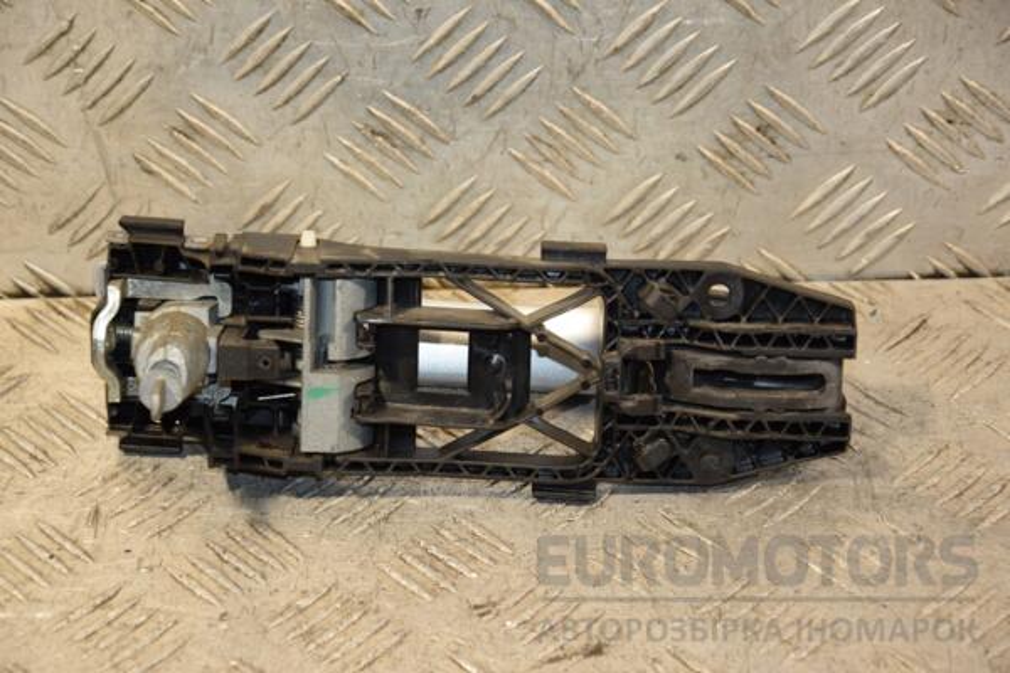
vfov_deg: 12.2
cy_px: 336
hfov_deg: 18.2
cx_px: 505
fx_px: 3156
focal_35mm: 112
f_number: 5.3
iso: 800
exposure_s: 1/100
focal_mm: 75
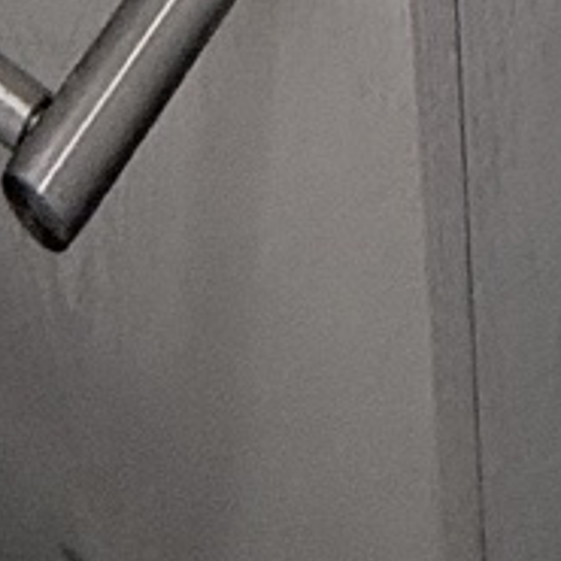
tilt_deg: -14.6
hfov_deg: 14.1
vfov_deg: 7.3
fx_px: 2164
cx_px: 758
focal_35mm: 118
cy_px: -1941
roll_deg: -0.4
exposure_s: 1/120
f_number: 2.2
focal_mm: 2.22
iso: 100
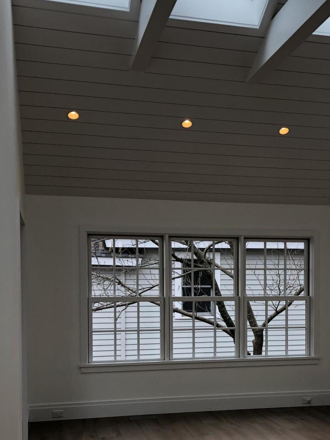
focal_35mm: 48
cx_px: 207
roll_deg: -1.5
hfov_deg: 30.1
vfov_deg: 38.9
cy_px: 314
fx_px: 610
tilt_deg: -2.0
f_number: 1.8
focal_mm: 3.99
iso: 32
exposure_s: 1/120
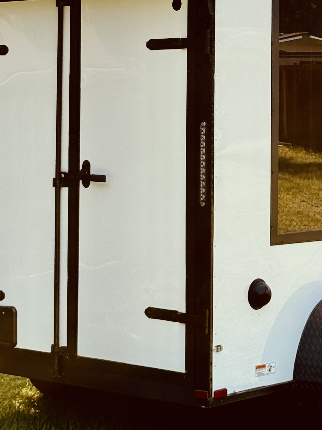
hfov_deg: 12.4
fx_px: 1476
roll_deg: -1.1
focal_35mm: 119
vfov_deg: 16.4
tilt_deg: +1.8
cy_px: 80
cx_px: 256
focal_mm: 6.76
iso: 100
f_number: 1.78
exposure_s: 1/1575
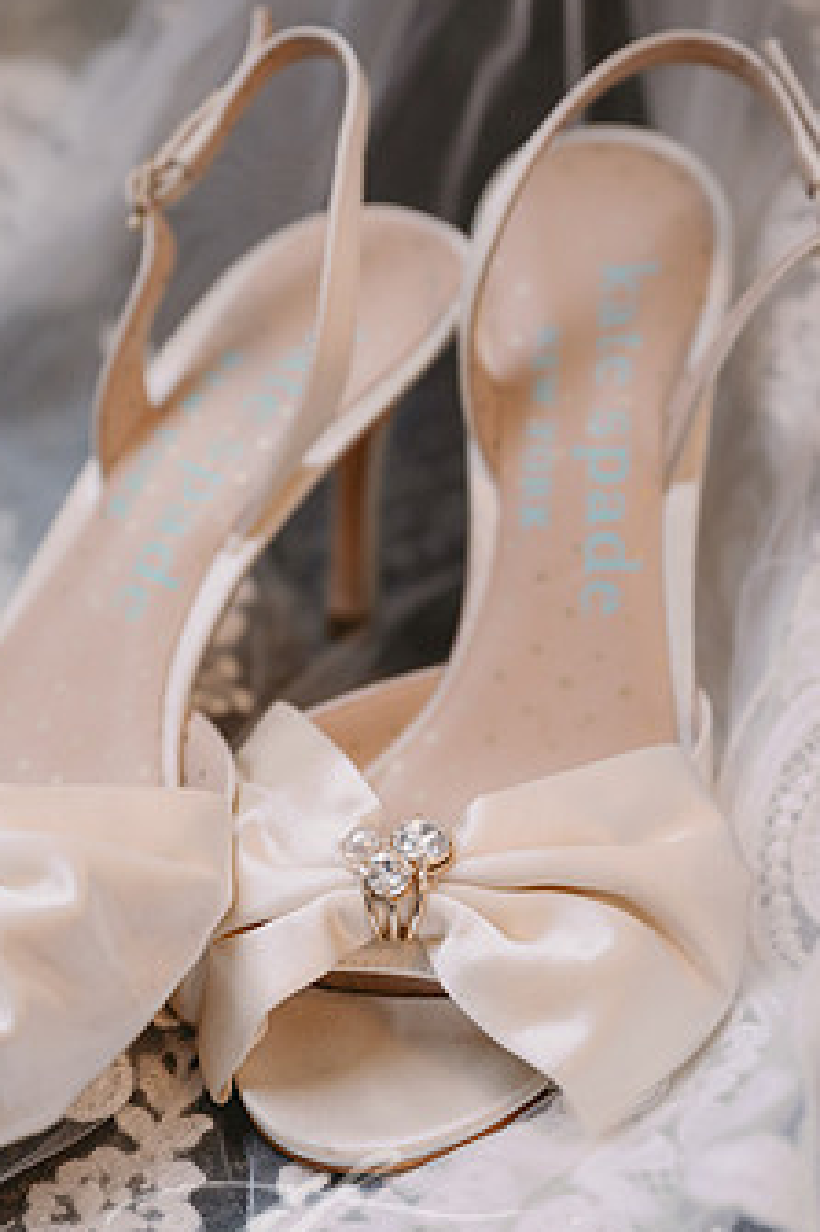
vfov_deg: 21.7
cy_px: 581
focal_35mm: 94
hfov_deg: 14.5
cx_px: 292
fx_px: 3215
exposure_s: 1/200
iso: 800
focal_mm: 70
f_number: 3.2
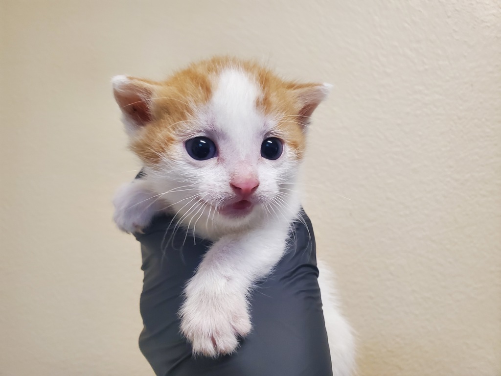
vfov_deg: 53.1
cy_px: 188
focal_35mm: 26
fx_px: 376
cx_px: 250
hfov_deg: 67.3
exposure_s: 1/40
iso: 500
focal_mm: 4.3
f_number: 2.4
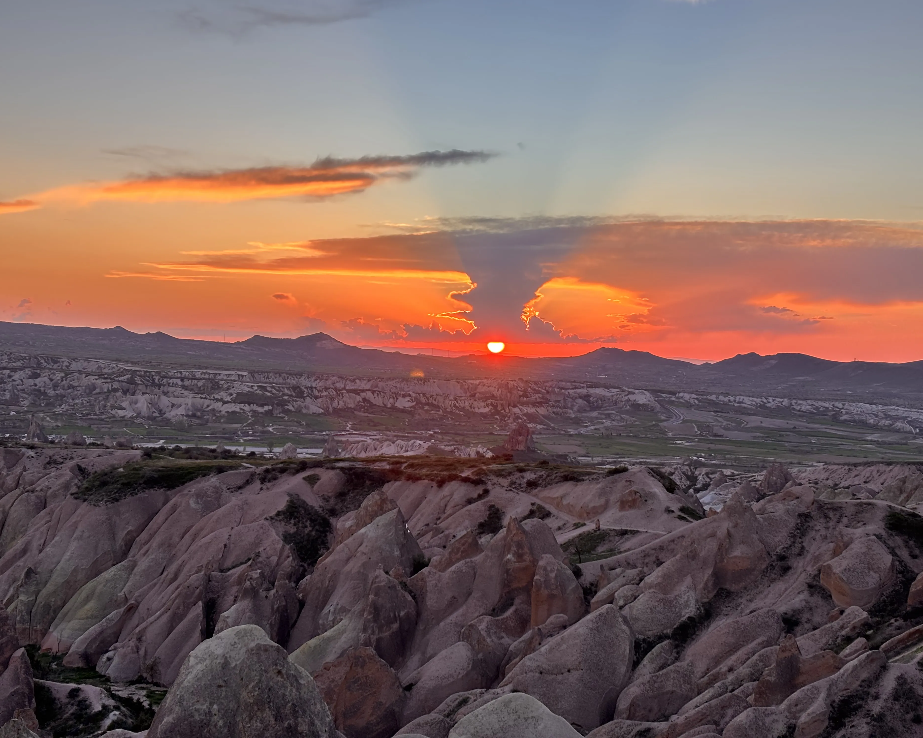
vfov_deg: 27.6
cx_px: 463
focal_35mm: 55
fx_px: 1502
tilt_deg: -1.0
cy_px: 363
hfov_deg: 34.1
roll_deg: -1.1
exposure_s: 1/254
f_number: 1.6
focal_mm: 5.96
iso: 32
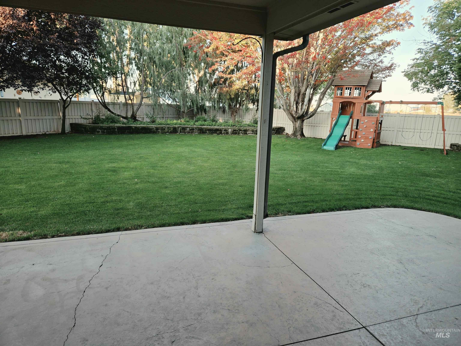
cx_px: 230
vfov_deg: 58.9
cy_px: 173
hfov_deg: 73.9
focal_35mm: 23
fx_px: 306
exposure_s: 1/120
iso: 32
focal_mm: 5.4
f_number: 1.8
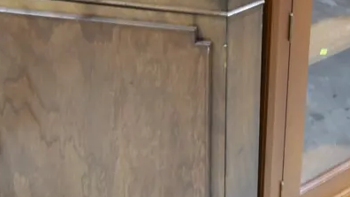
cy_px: -178
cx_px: 144
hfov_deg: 26.8
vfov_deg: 13.4
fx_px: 733
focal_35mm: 79
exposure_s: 1/60
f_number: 3.5
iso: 1000
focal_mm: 14
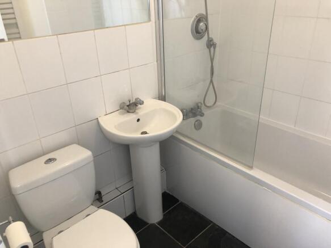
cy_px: 124
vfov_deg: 49.7
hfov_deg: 63.5
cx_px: 166
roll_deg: +3.1
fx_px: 268
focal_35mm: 28
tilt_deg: -25.8
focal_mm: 4
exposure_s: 1/17
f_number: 1.8
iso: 50
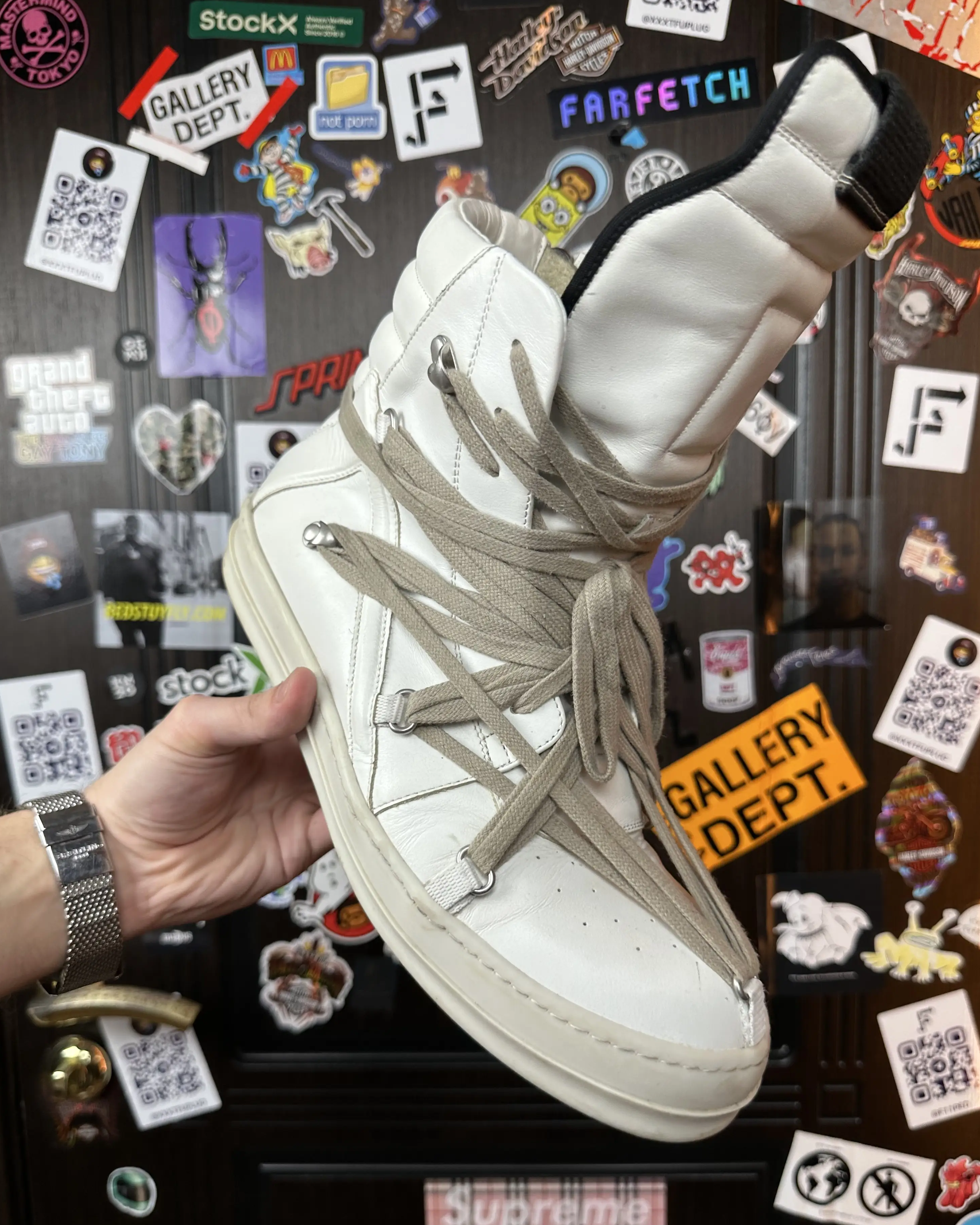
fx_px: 943
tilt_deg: -4.6
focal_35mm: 26
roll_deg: +1.1
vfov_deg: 65.9
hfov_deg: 54.9
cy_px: 663
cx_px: 496
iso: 64
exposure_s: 1/100
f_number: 1.78
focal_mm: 6.86
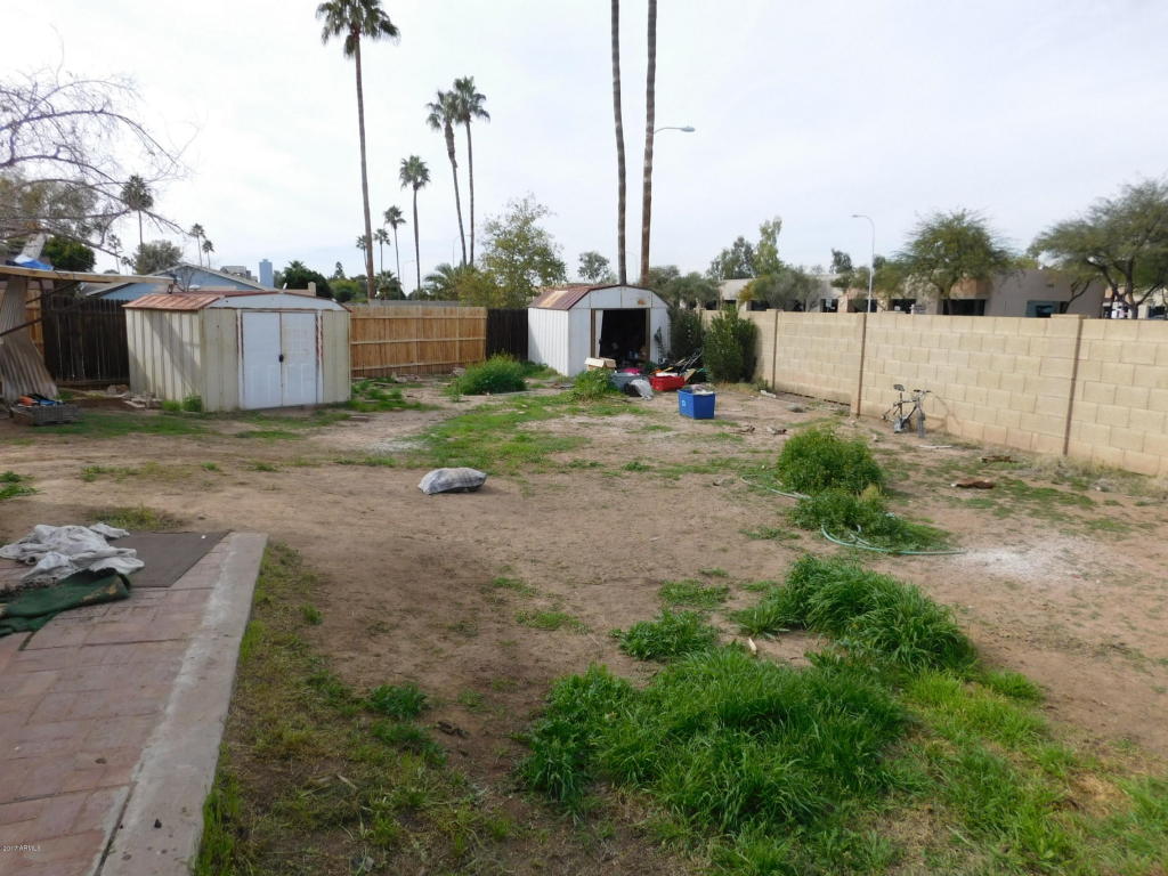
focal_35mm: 23
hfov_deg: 73.9
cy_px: 438
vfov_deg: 58.9
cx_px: 584
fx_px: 776
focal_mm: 4
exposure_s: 1/400
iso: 125
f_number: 6
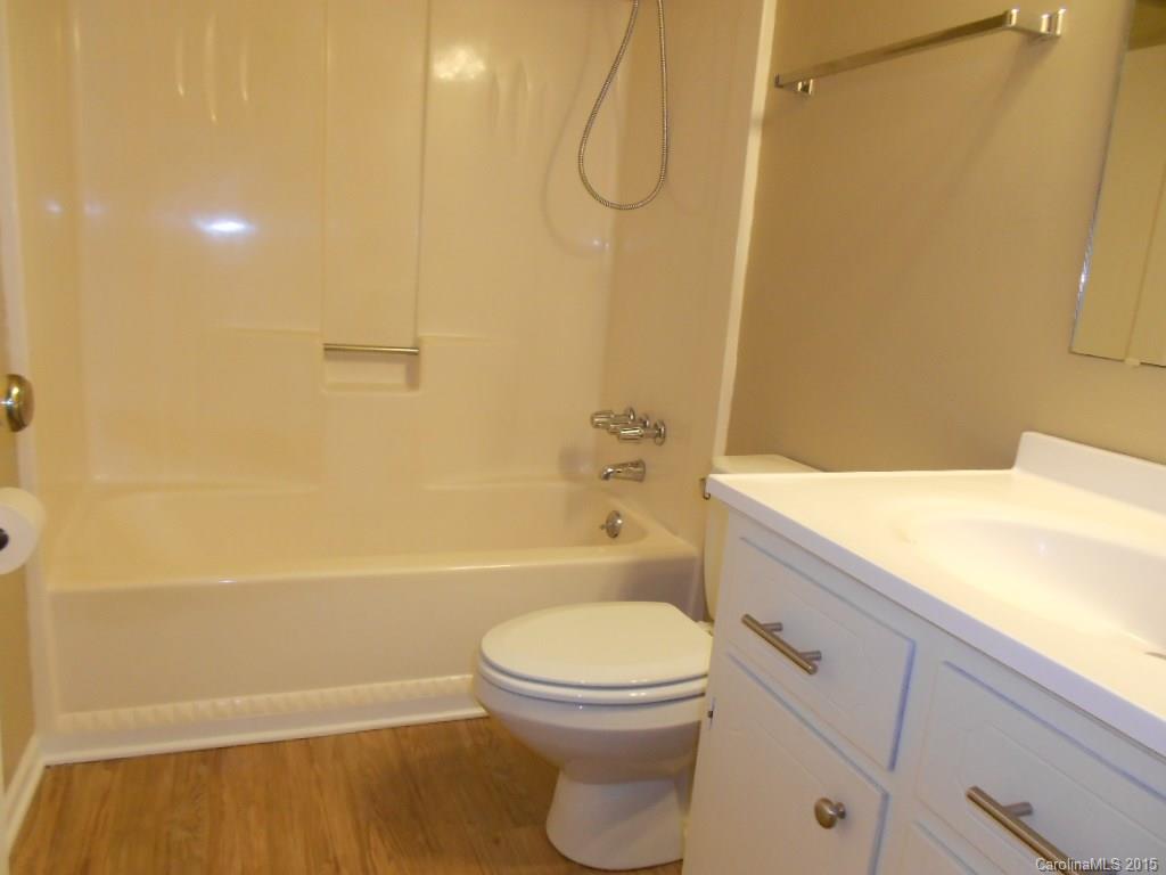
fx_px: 876
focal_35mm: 26
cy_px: 438
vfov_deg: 53.1
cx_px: 583
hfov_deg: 67.3
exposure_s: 1/30
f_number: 3.2
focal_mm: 4.6
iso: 200
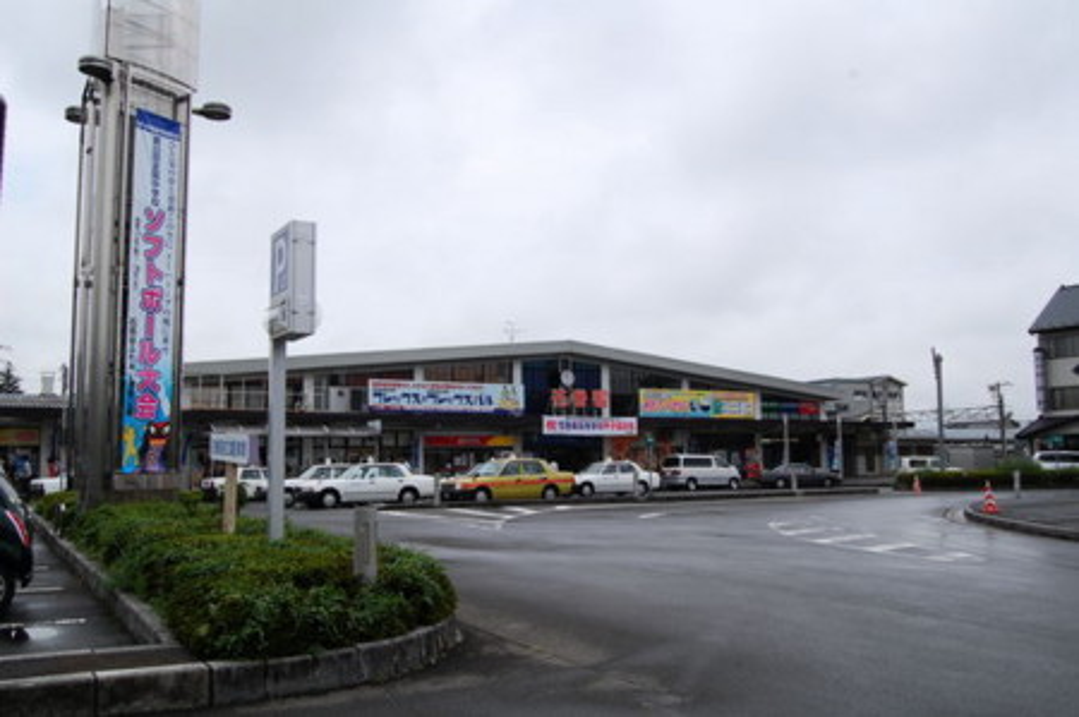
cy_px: 358
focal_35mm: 33
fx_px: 988
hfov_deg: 57.3
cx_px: 540
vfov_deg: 39.9
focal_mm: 22
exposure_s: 1/400
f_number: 10
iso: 200
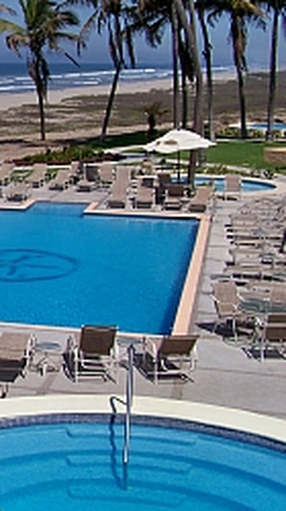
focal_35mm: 72
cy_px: 185
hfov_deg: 15.1
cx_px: -176
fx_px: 974
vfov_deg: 29.2
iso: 80
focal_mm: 5.85
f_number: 4
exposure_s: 1/1250
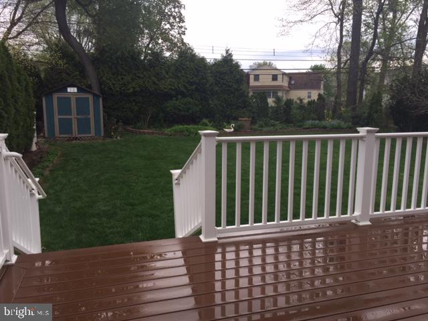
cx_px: 214
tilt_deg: -11.0
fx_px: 359
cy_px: 160
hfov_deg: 61.7
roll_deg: -0.8
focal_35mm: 29
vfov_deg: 48.2
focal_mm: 4.15
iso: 32
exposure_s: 1/476
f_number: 2.2
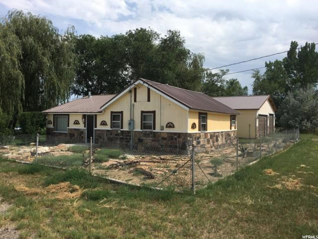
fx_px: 266
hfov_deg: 61.7
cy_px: 120
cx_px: 159
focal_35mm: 29
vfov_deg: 48.2
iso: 25
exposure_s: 1/2262
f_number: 2.2
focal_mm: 4.15
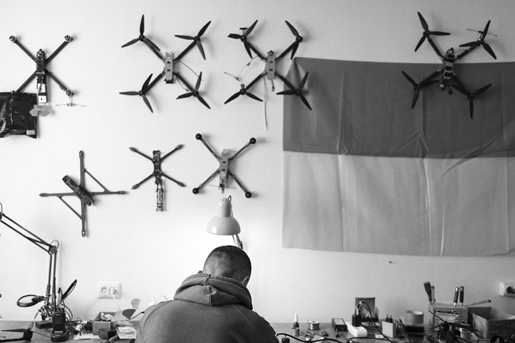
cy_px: 195
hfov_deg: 46.3
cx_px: 224
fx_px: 601
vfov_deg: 31.9
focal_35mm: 42
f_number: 1.4
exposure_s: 1/1250
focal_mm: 35
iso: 400
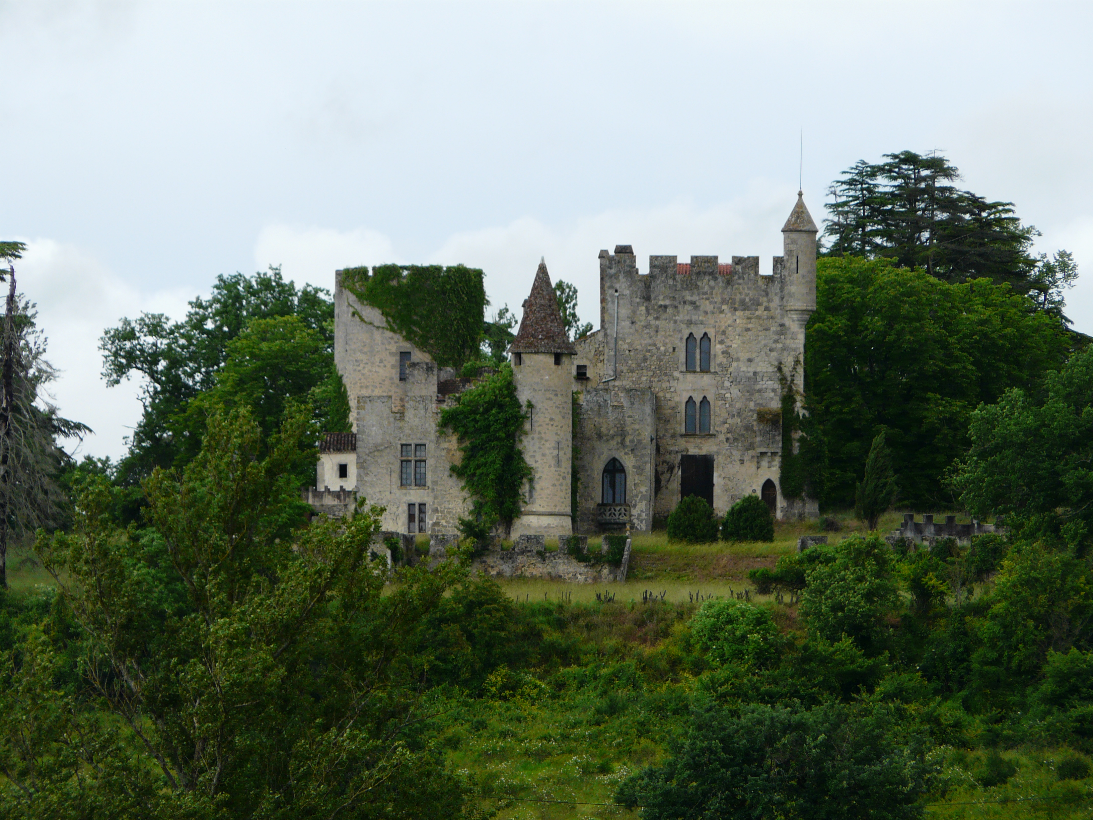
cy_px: 410
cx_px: 546
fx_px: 9599
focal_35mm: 304
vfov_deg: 4.9
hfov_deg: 6.5
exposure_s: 1/250
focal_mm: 49.9
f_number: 4.5
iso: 100
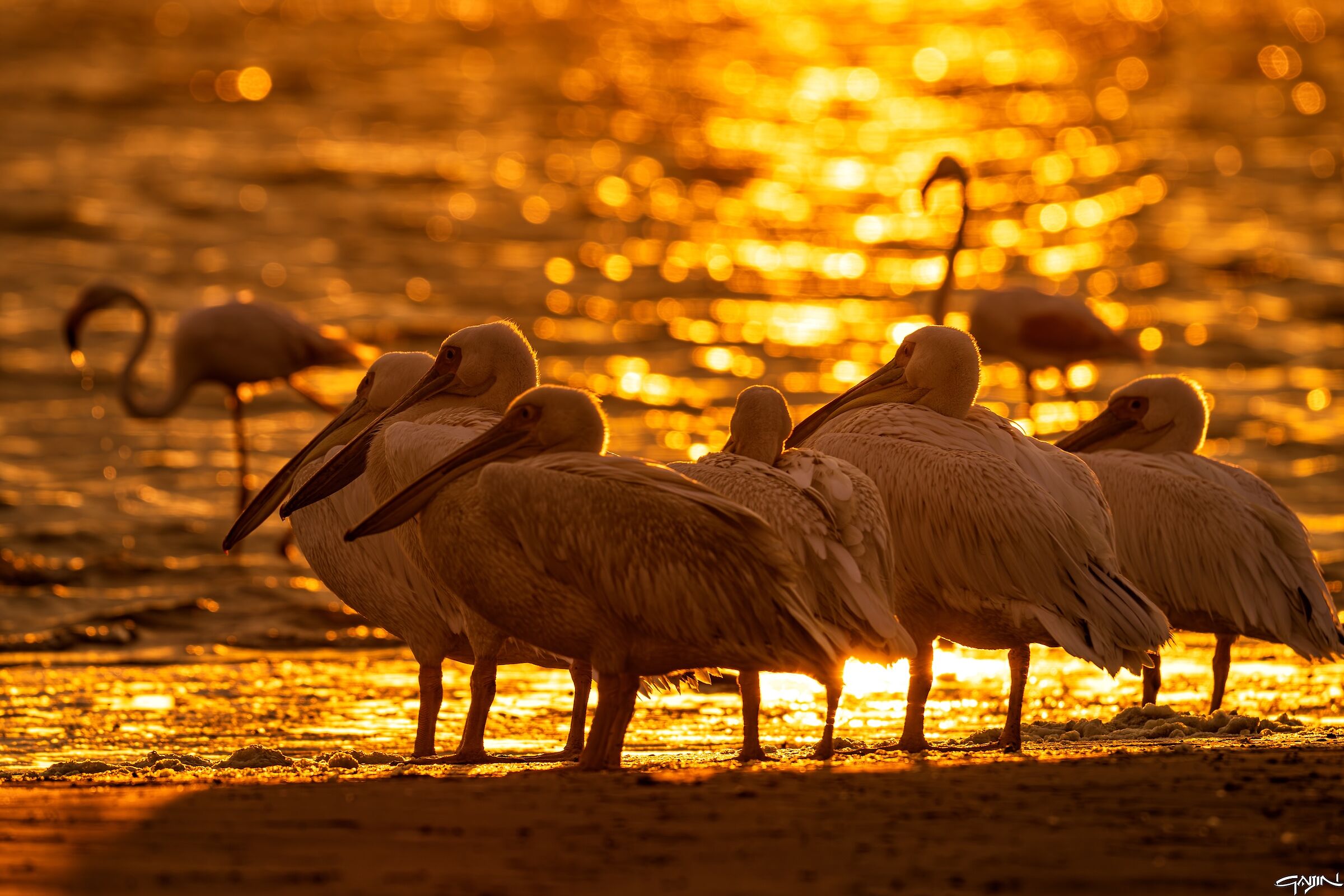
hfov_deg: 3.6
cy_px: 448
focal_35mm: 570
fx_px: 21278
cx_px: 672
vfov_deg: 2.4
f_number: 8
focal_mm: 570
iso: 160
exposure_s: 1/200
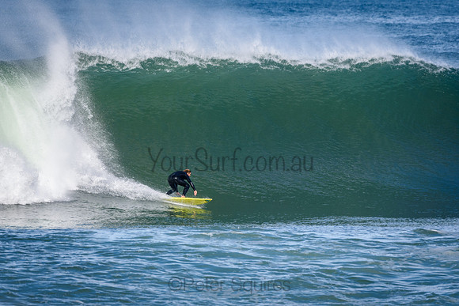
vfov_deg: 3.0
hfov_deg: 4.4
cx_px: 230
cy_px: 153
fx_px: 5930
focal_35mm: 465
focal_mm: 310
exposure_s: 1/2000
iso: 450
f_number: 5.6
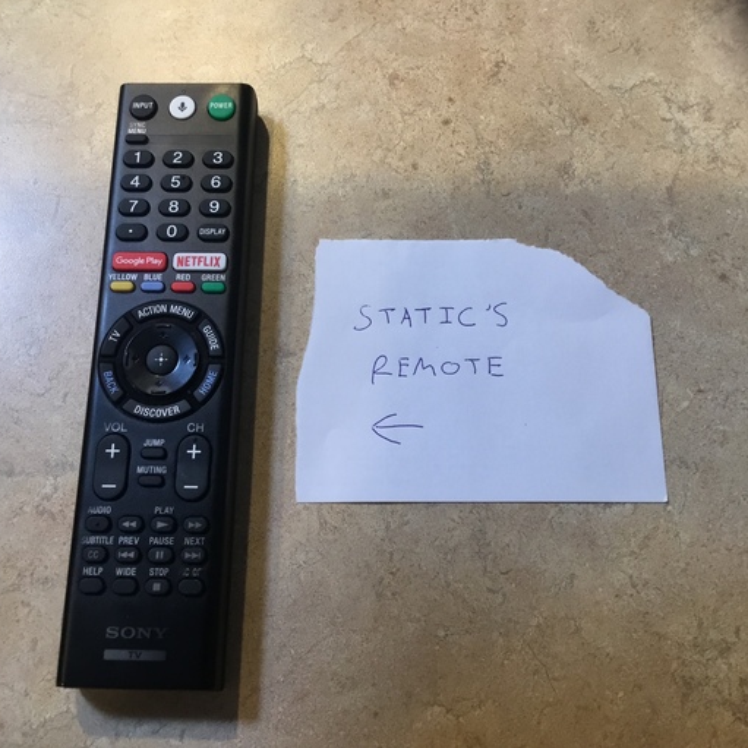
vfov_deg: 44.9
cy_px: 373
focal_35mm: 37
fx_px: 905
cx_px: 366
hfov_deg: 44.9
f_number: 2.4
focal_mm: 3.3
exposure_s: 1/30
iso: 100
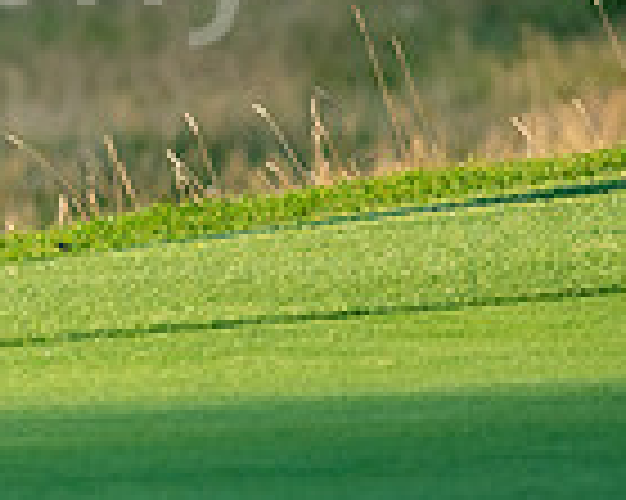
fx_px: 32696
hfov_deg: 1.1
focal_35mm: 1766
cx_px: -293
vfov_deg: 0.9
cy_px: -279
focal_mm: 300
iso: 200
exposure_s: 1/1000
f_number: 4
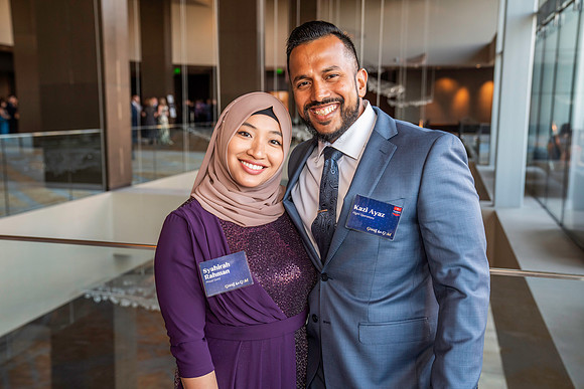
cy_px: 194
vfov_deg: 35.1
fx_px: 617
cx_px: 292
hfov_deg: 50.7
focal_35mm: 38
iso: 1600
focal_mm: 38
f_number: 4
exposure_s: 1/160
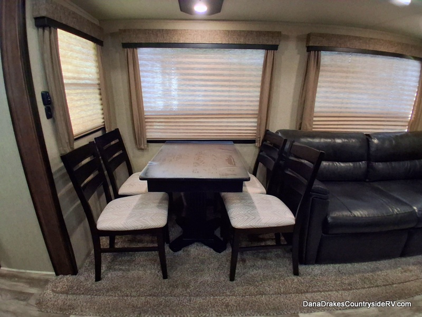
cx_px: 211
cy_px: 158
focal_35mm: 17
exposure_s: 1/24
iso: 500
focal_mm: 1.4
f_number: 2.2
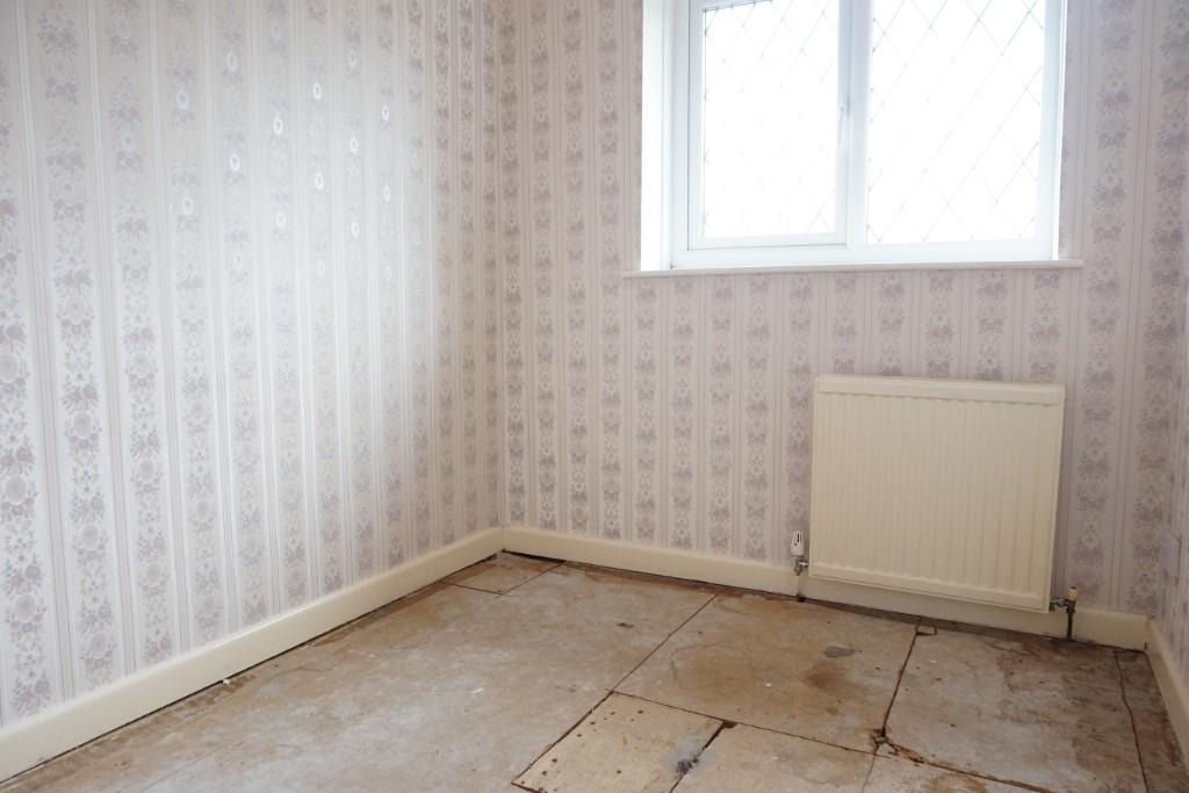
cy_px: 396
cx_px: 594
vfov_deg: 53.1
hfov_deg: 73.7
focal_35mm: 24
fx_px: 793
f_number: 4.5
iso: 1250
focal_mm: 16
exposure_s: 1/160
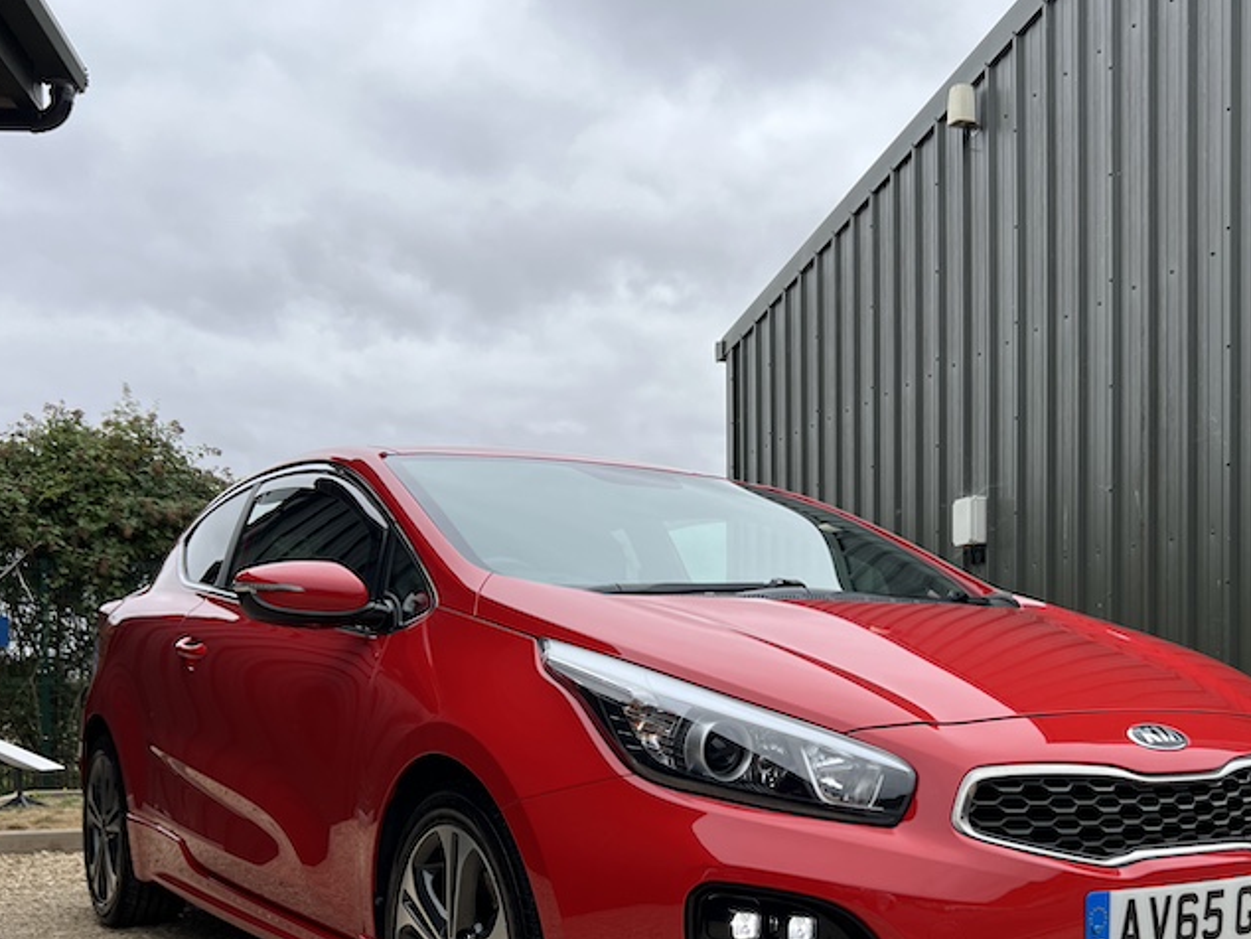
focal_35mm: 41
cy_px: 716
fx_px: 1482
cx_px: 738
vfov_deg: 34.3
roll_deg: +1.0
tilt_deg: -2.3
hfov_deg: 45.6
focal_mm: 5.7
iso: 50
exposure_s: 1/1553
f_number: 1.5
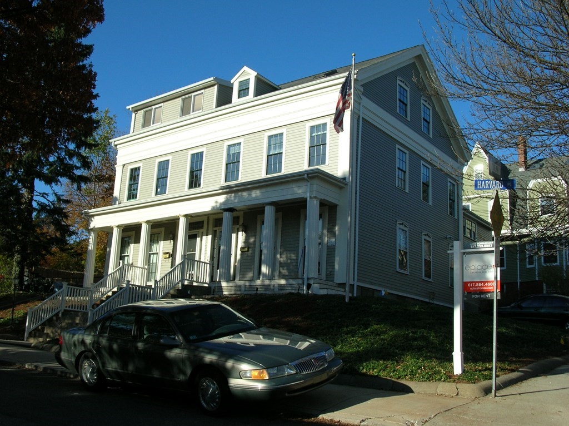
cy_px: 213
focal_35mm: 36
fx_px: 591
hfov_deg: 51.4
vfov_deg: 39.6
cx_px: 284
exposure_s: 1/733
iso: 50
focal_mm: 6
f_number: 3.7
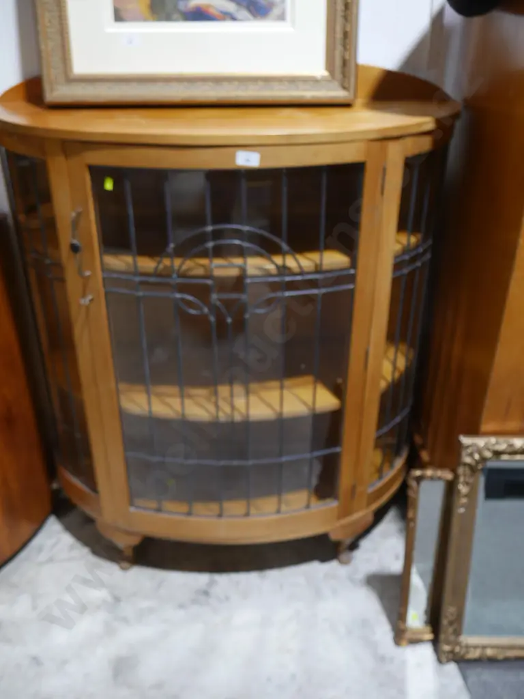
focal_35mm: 32
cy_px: 350
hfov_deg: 44.2
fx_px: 646
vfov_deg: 56.8
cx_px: 262
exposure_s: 1/60
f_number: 3.6
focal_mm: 16
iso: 500
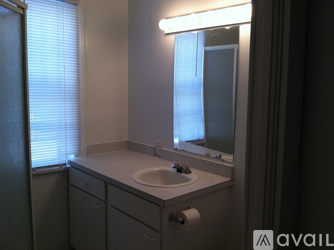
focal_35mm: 35
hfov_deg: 52.7
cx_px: 167
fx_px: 337
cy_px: 125
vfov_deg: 40.6
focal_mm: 3.85
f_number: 2.8
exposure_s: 1/40
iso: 80
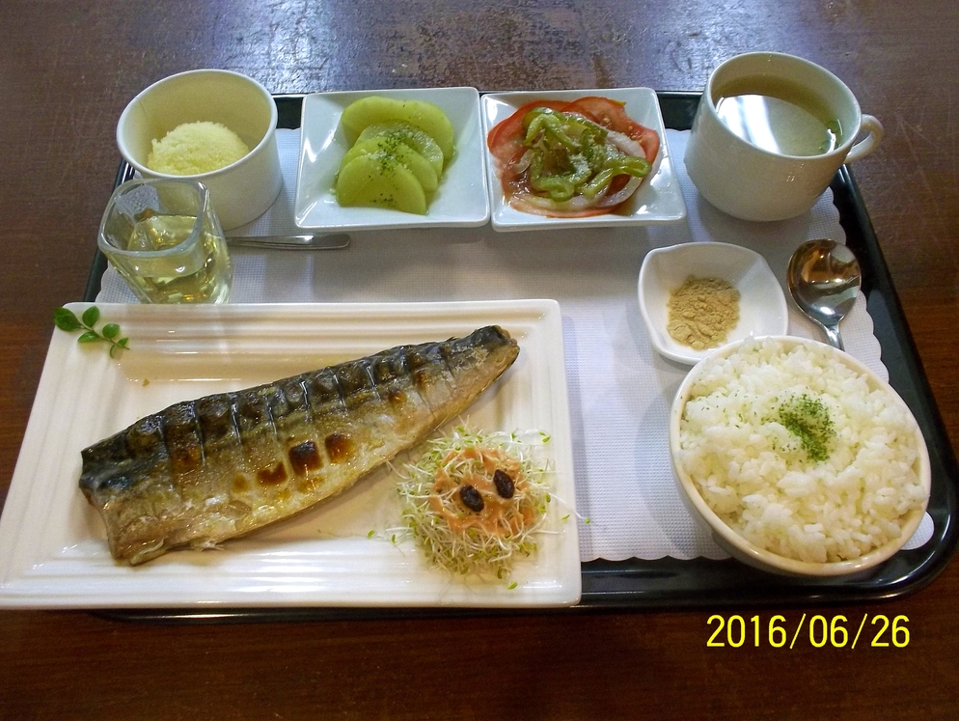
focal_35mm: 29
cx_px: 480
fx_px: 804
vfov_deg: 48.3
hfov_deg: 61.6
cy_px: 360
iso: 160
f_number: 3.3
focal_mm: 4.1
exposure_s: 1/25
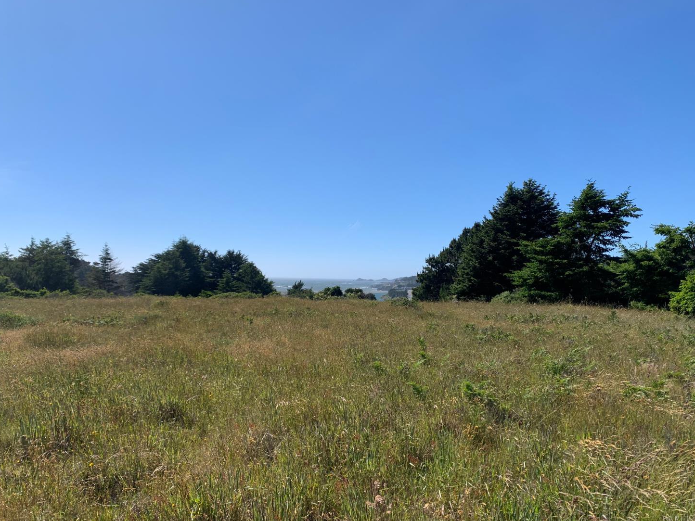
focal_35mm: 27
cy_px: 266
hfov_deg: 65.3
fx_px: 542
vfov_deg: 51.4
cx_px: 341
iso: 25
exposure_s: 1/2833
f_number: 1.8
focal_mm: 4.25
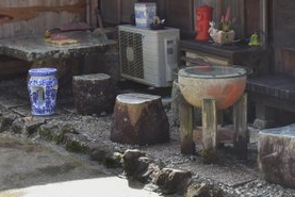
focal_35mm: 90
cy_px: 34
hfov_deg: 22.6
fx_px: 738
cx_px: 175
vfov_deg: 15.1
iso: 400
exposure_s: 1/125
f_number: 9
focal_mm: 26
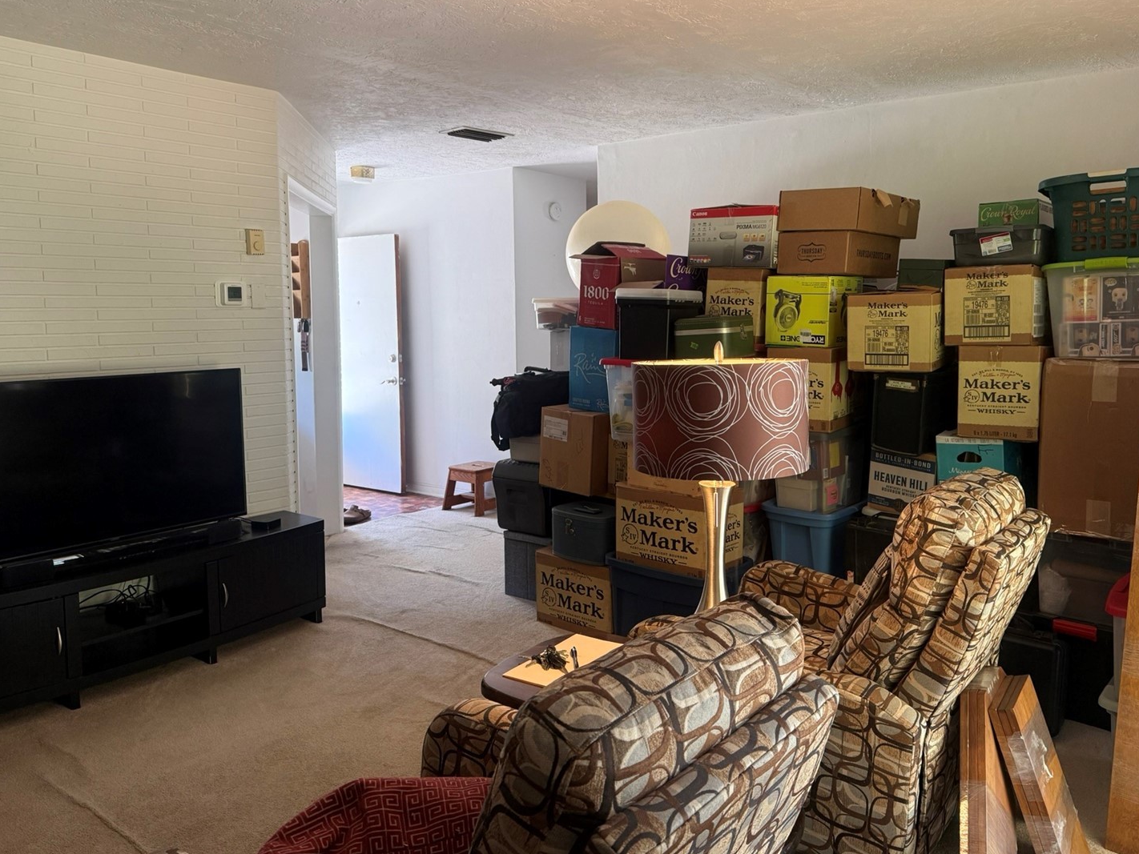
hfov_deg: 65.2
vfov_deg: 51.3
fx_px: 889
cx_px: 625
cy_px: 387
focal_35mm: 27
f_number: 1.78
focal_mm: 6.76
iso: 200
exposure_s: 1/60
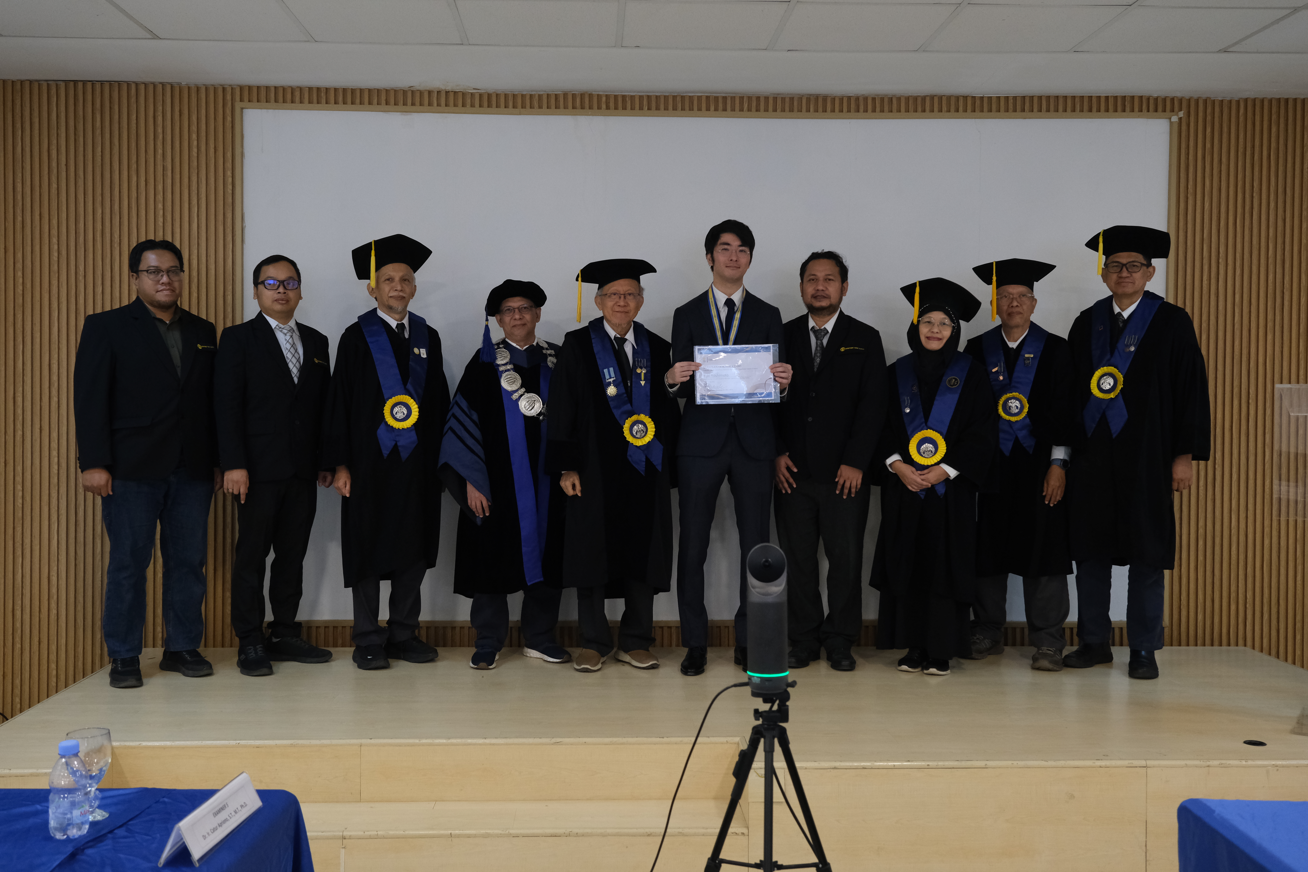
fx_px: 1199
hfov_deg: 57.2
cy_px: 436
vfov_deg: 40.0
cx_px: 654
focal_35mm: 33
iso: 1600
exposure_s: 1/60
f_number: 5
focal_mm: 22.3
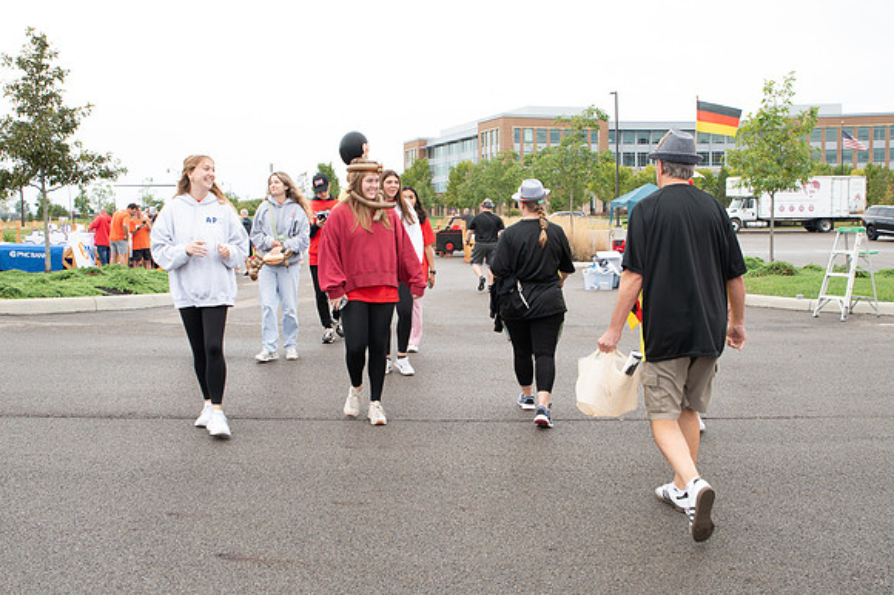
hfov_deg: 52.7
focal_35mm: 36
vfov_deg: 36.5
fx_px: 902
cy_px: 286
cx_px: 423
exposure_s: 1/160
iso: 640
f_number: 6.3
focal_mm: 24
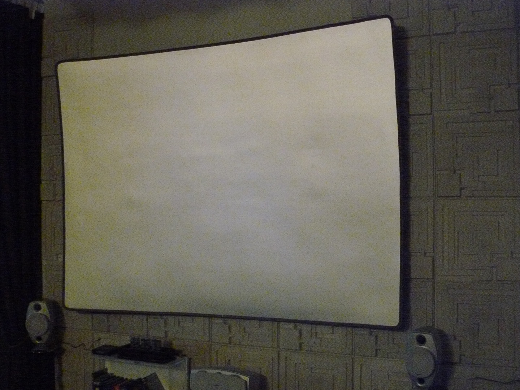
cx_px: 260
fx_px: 541
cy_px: 195
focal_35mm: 36
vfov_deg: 39.7
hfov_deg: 51.4
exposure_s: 1/15
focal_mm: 6
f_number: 2.8
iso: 1250
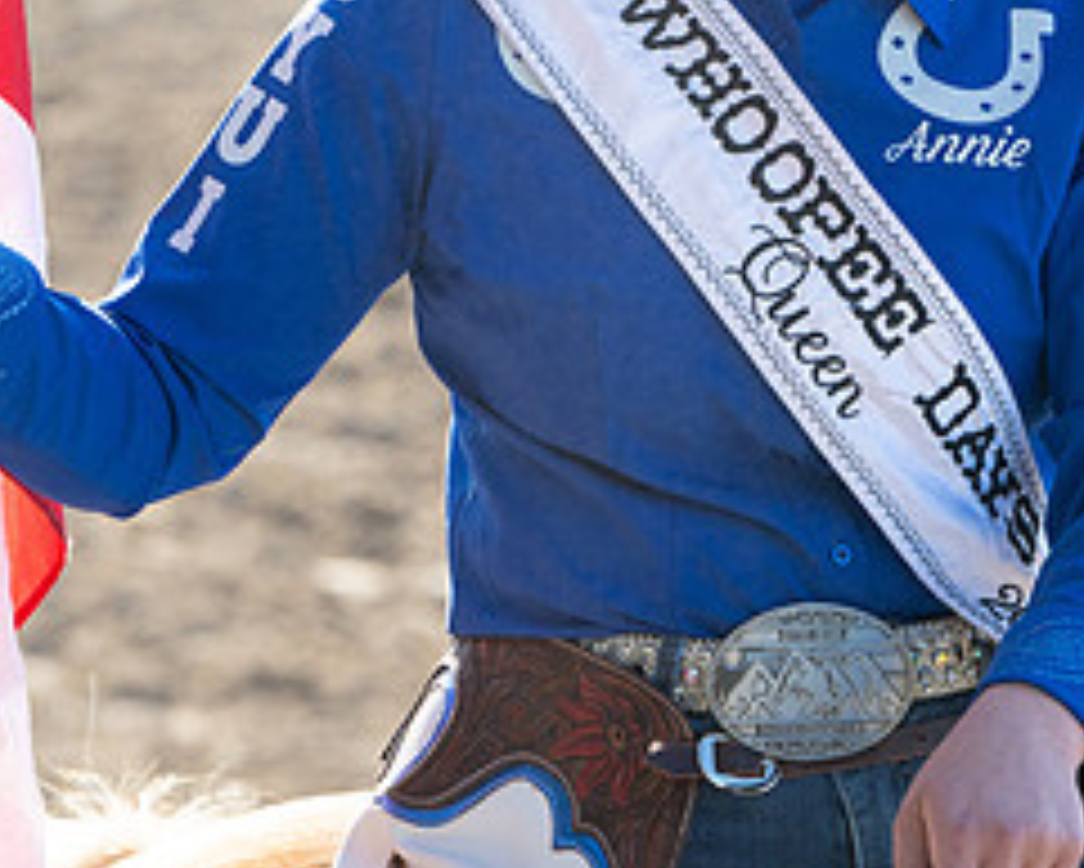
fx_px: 13063
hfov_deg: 4.7
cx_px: 868
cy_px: 38
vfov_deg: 3.8
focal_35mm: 407
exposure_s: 1/400
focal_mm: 180
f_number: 6.3
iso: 160
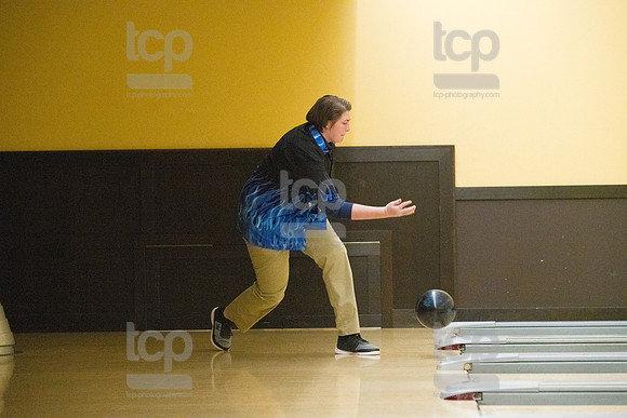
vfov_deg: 11.0
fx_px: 2177
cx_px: 314
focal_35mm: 125
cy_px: 209
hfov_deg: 16.4
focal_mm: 125
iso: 10000
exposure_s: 1/1000
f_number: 4.5
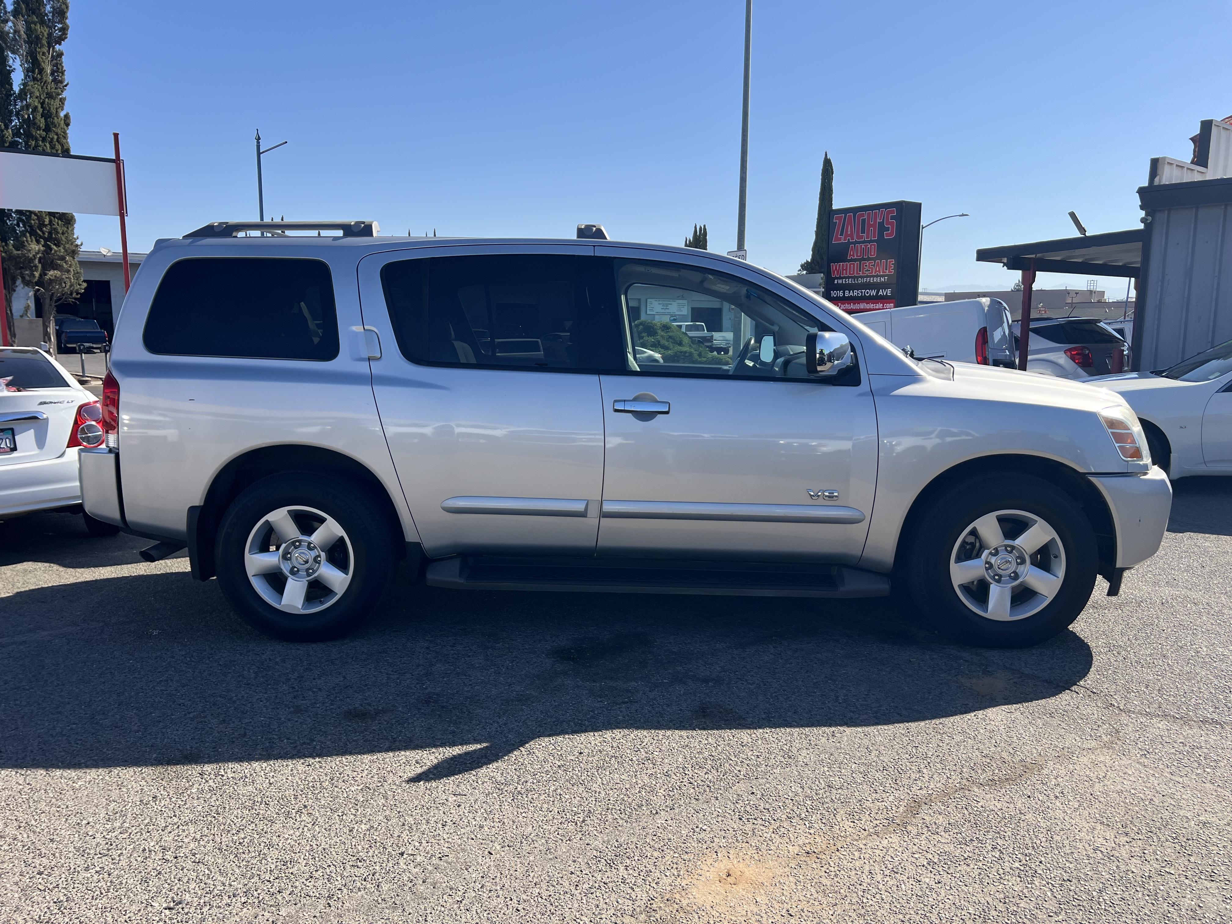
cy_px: 462
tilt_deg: -7.8
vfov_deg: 53.1
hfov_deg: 67.3
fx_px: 925
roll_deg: +0.0
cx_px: 616
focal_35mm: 26
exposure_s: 1/3460
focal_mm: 5.7
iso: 50
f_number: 1.5
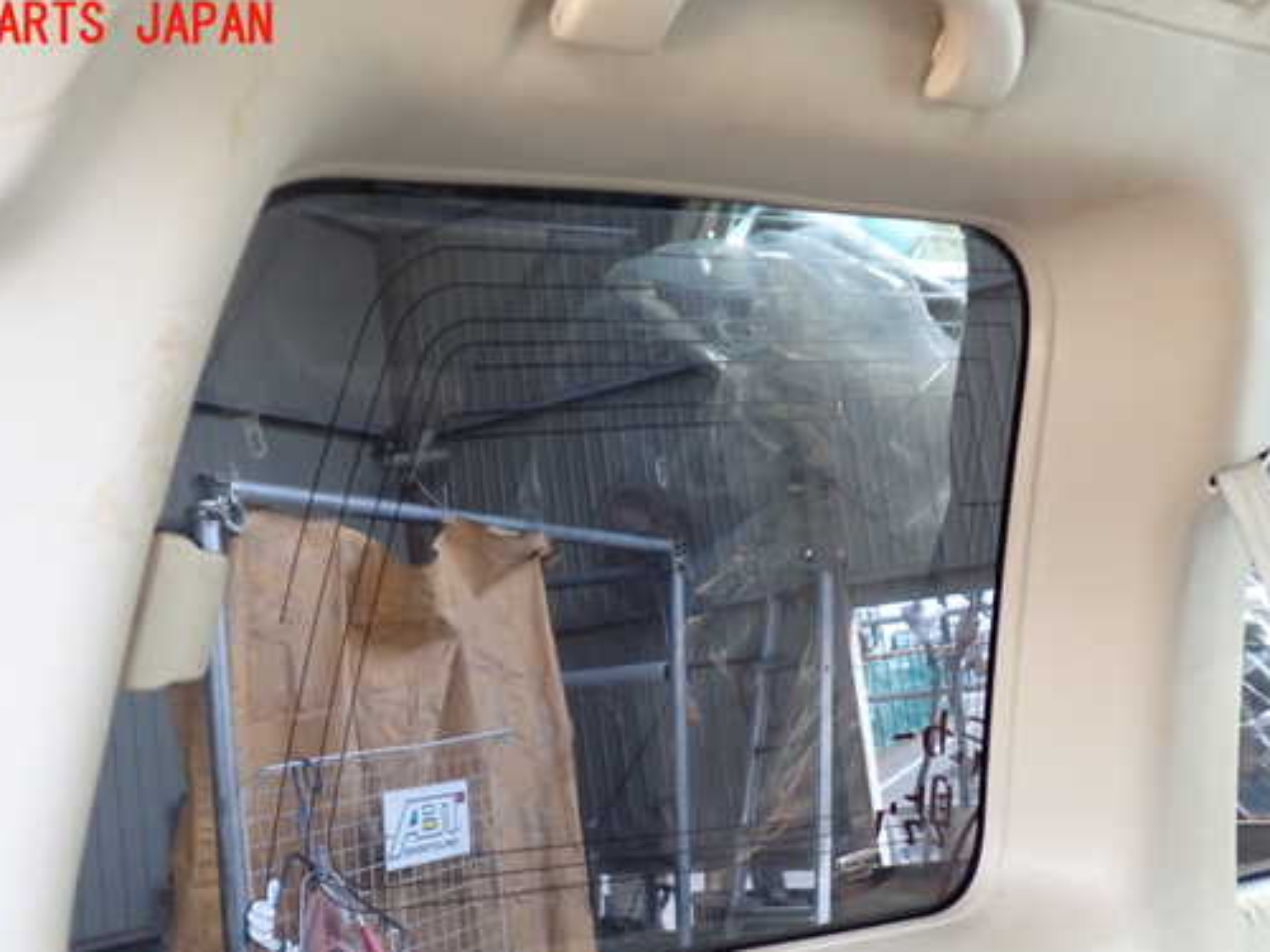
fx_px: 1321
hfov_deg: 51.3
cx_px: 574
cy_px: 566
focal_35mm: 36
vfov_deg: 39.5
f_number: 2.3
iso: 250
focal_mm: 5.4
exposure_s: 1/30
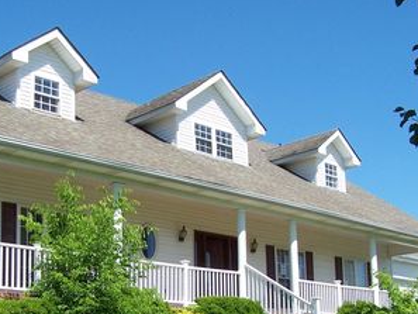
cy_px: 237
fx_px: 773
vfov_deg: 22.7
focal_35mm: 64
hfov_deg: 30.2
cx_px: 196
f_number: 4
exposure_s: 1/750
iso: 80
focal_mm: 6.3
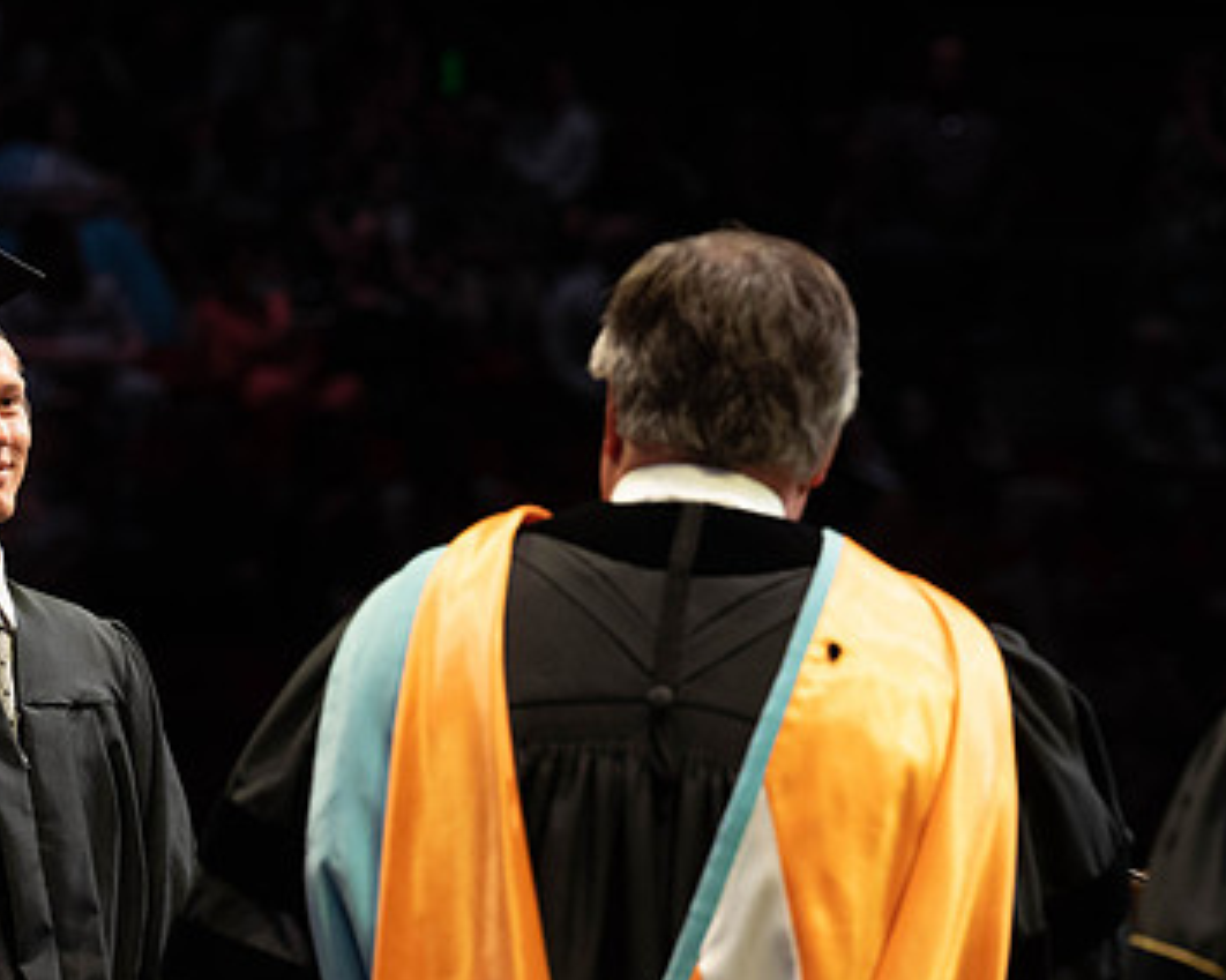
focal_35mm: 234
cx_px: 202
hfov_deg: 8.2
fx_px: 8488
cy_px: 554
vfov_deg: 6.6
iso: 1600
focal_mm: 140
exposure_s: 1/320
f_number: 4.5
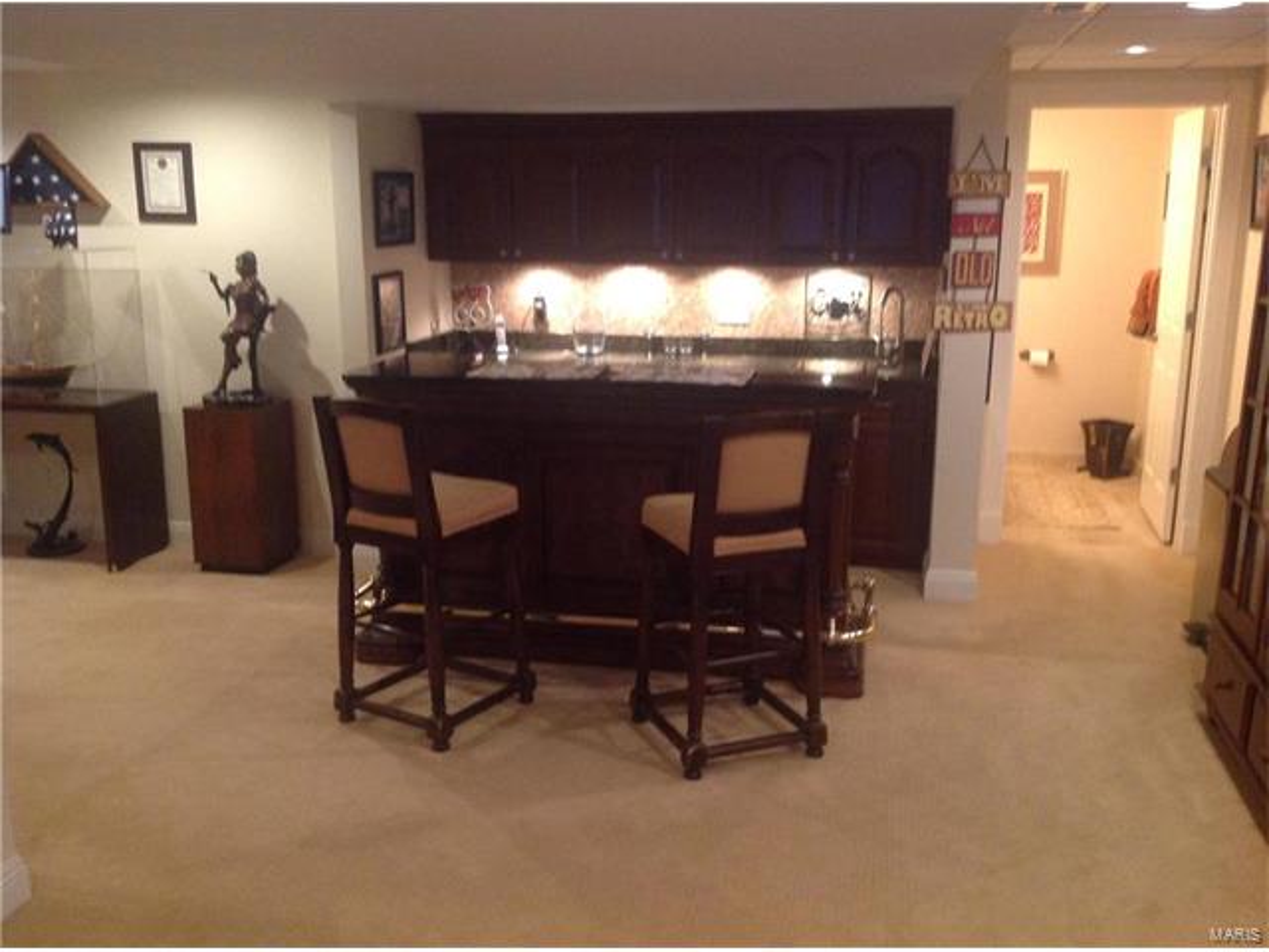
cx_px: 634
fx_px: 1283
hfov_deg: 52.6
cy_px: 476
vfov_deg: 40.7
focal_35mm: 35
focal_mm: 4.28
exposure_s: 1/15
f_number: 2.4
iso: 320
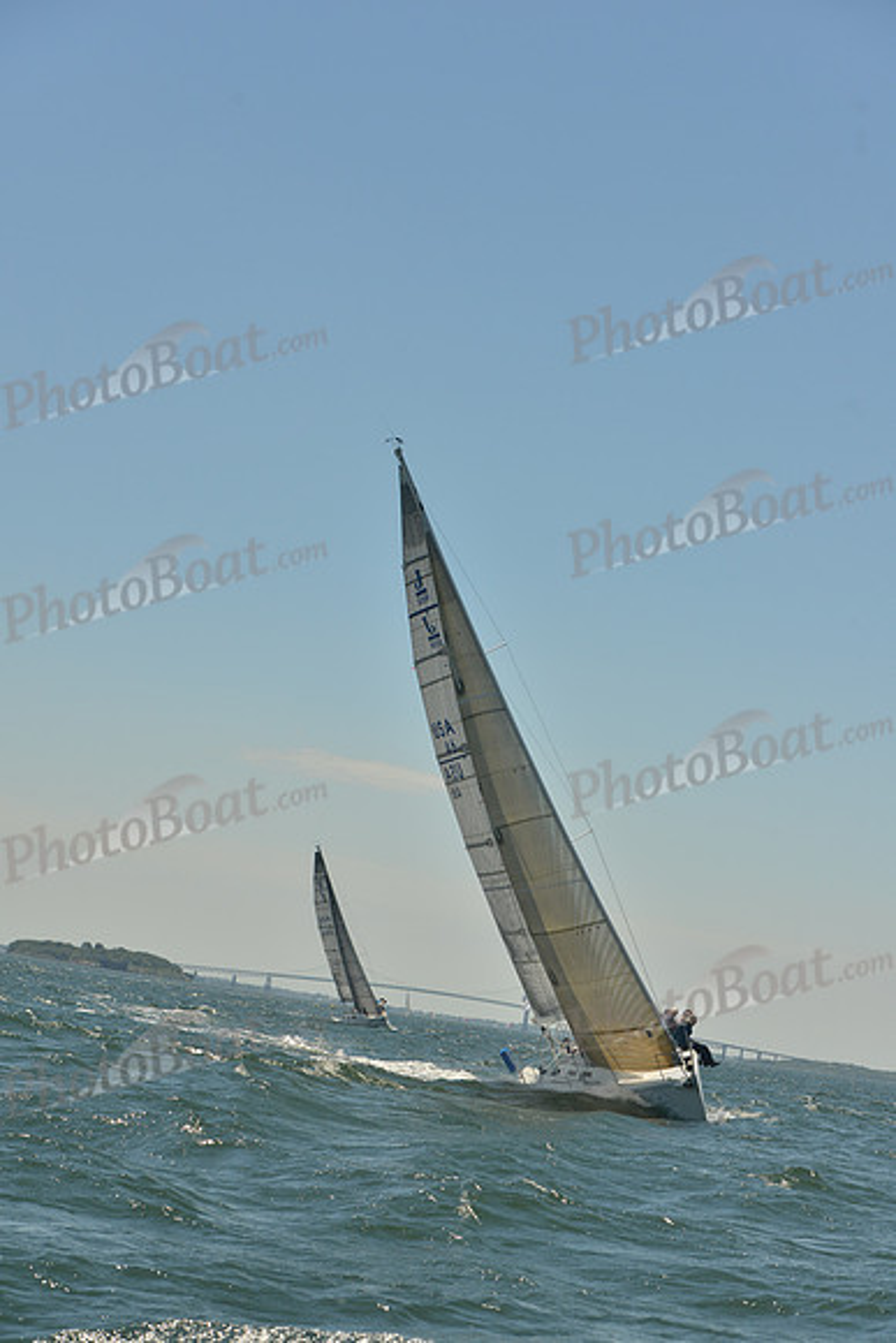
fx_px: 3805
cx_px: 448
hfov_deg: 13.4
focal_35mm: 102
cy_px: 672
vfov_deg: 20.0
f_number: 7.1
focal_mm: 102
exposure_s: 1/800
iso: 400
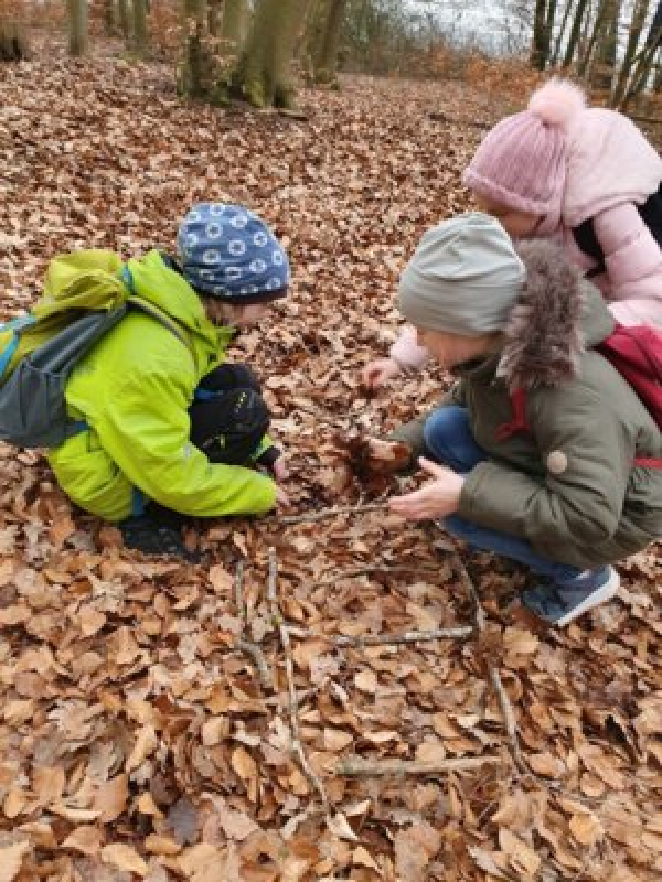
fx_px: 663
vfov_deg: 67.3
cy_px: 441
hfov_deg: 53.1
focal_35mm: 26
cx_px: 331
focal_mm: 4.32
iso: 160
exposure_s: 1/100
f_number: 2.4
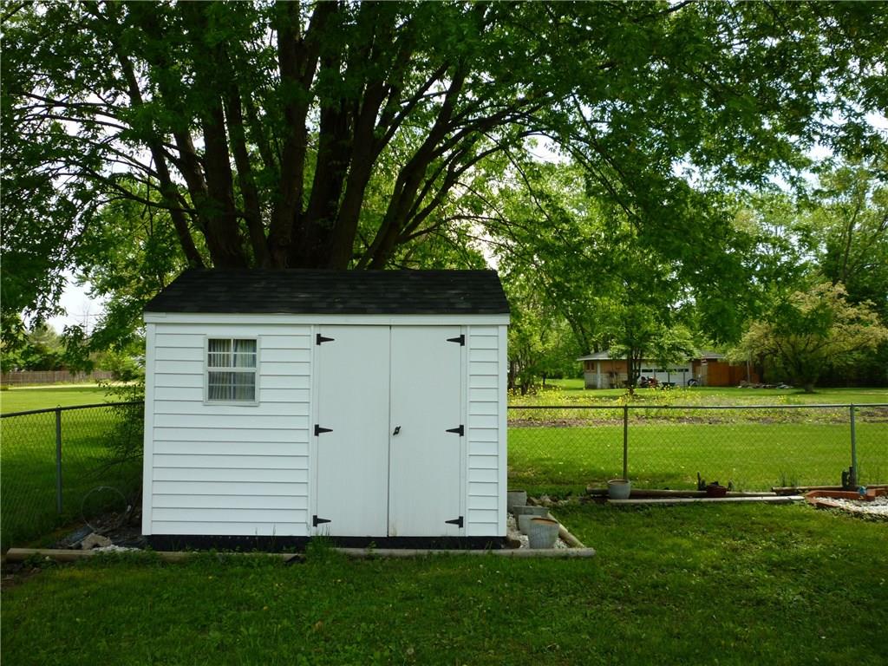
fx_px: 744
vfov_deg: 48.2
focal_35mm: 29
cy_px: 333
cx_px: 444
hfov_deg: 61.7
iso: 80
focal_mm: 5.2
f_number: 3.3
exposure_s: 1/400
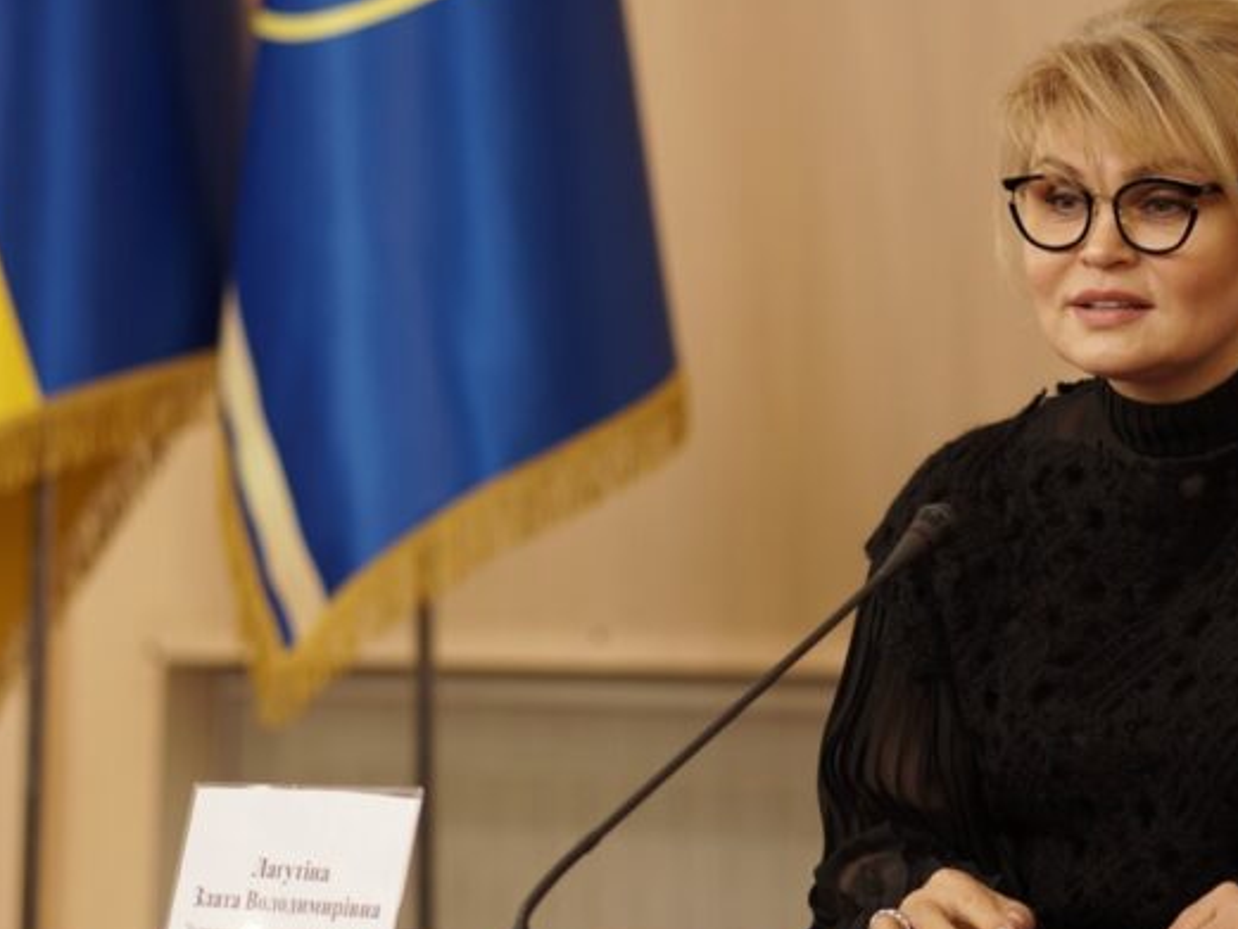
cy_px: 508
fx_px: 6464
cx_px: 893
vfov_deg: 8.2
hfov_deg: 10.9
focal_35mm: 181
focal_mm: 85
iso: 320
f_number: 2.2
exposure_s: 1/80
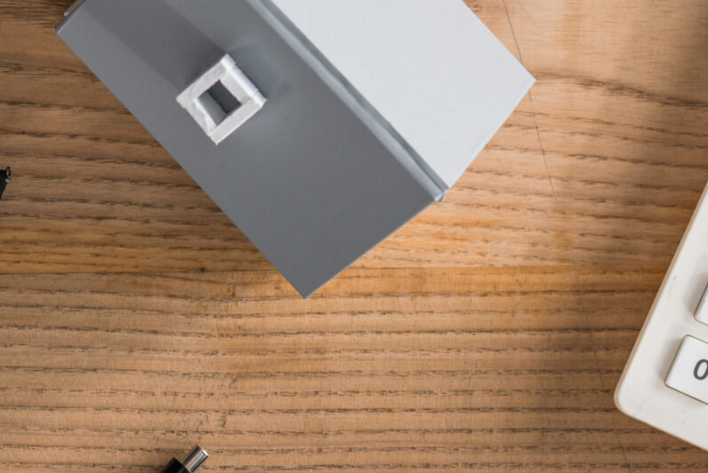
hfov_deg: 7.7
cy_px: 306
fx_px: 5195
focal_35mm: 264
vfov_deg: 5.2
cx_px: -286
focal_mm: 82
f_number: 5.6
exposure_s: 1/200
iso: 160
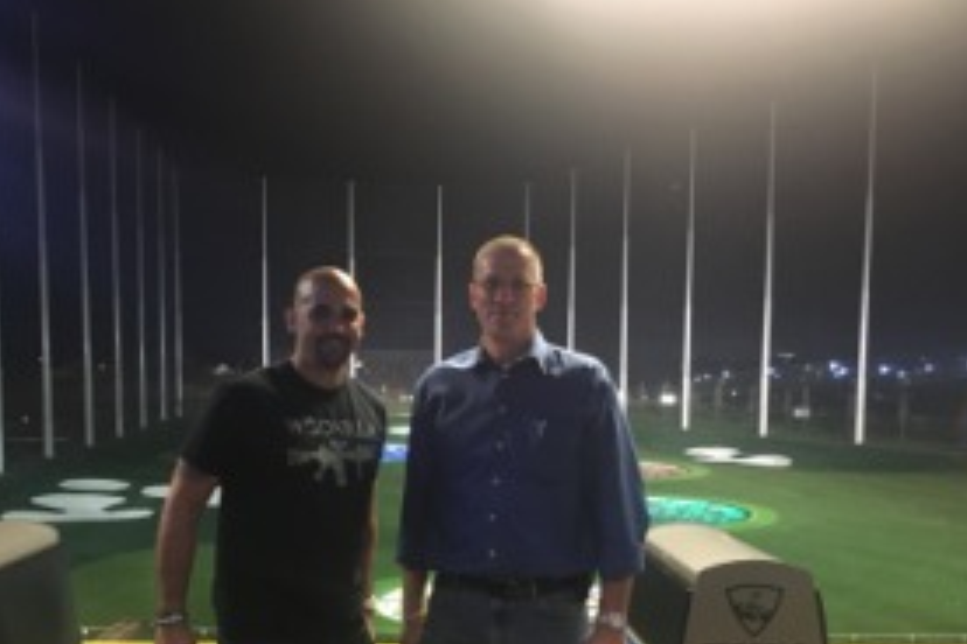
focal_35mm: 40
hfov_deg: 48.3
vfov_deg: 32.9
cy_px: 469
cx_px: 403
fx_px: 1074
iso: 400
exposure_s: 1/15
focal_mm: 4.15
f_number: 2.2
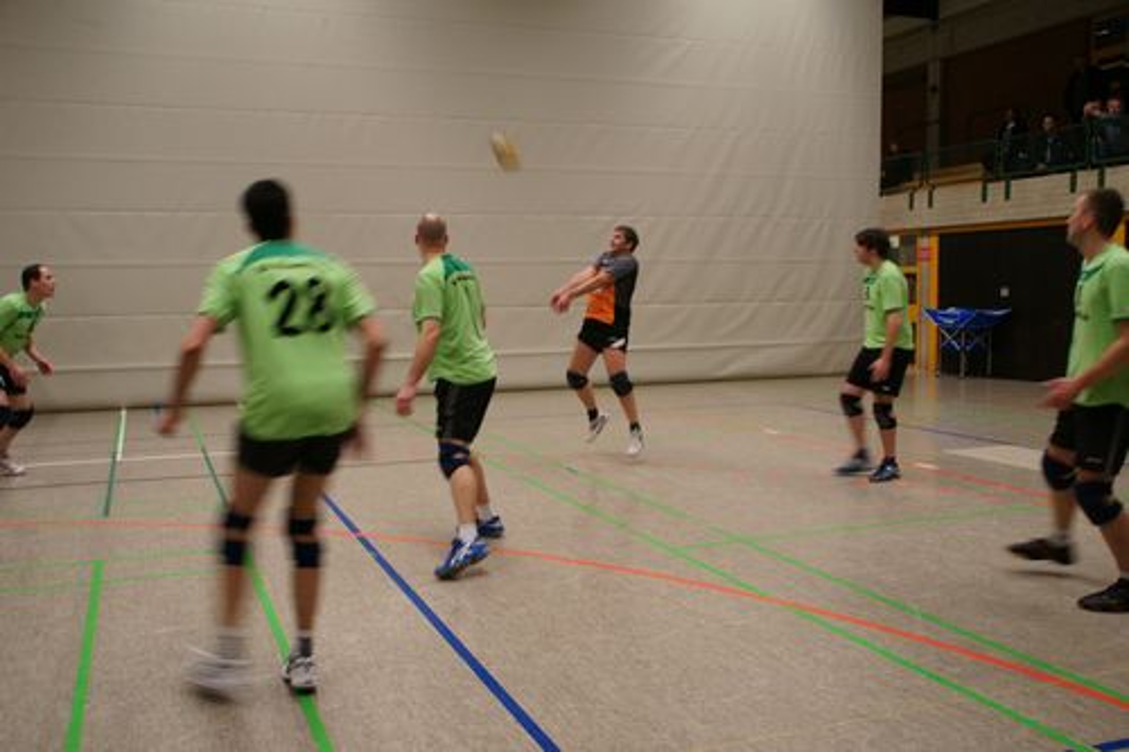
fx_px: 1035
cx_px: 564
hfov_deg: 57.2
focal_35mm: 33
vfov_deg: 39.9
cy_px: 376
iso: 500
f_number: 3.5
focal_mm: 22
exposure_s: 1/30
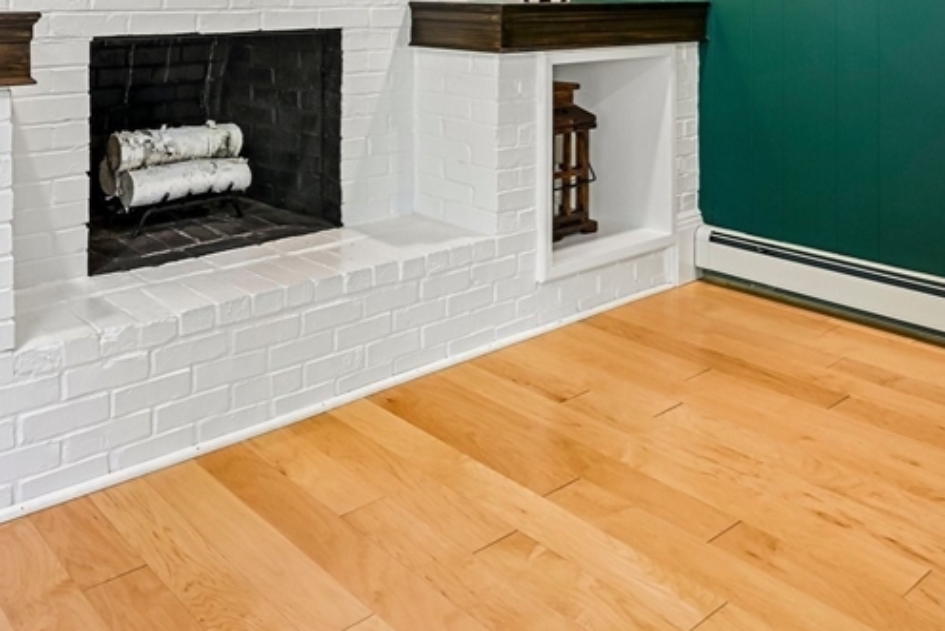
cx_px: 213
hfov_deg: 54.0
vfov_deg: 35.9
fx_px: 866
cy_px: -9
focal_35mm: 33
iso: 400
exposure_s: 1/8
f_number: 8
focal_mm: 16
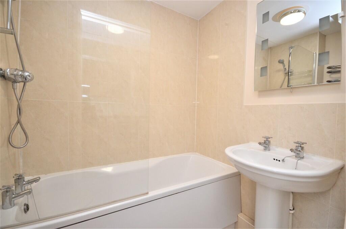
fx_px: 144
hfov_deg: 100.5
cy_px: 114
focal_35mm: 15
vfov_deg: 77.1
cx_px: 173
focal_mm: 10
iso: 1100
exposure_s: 1/60
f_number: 4
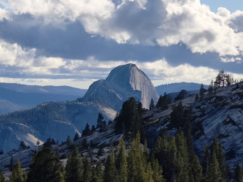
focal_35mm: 157
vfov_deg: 9.5
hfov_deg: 12.6
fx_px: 1102
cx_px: 122
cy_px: 91
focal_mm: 8.8
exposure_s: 1/1501
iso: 50
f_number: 2
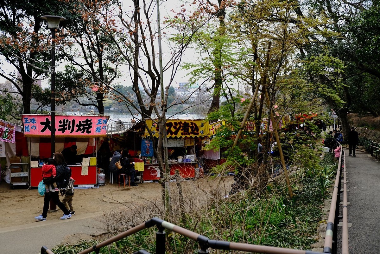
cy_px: 127
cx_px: 190
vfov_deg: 36.9
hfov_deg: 53.1
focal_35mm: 36
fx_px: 380
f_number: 3.2
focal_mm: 24.3
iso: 160
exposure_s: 1/200
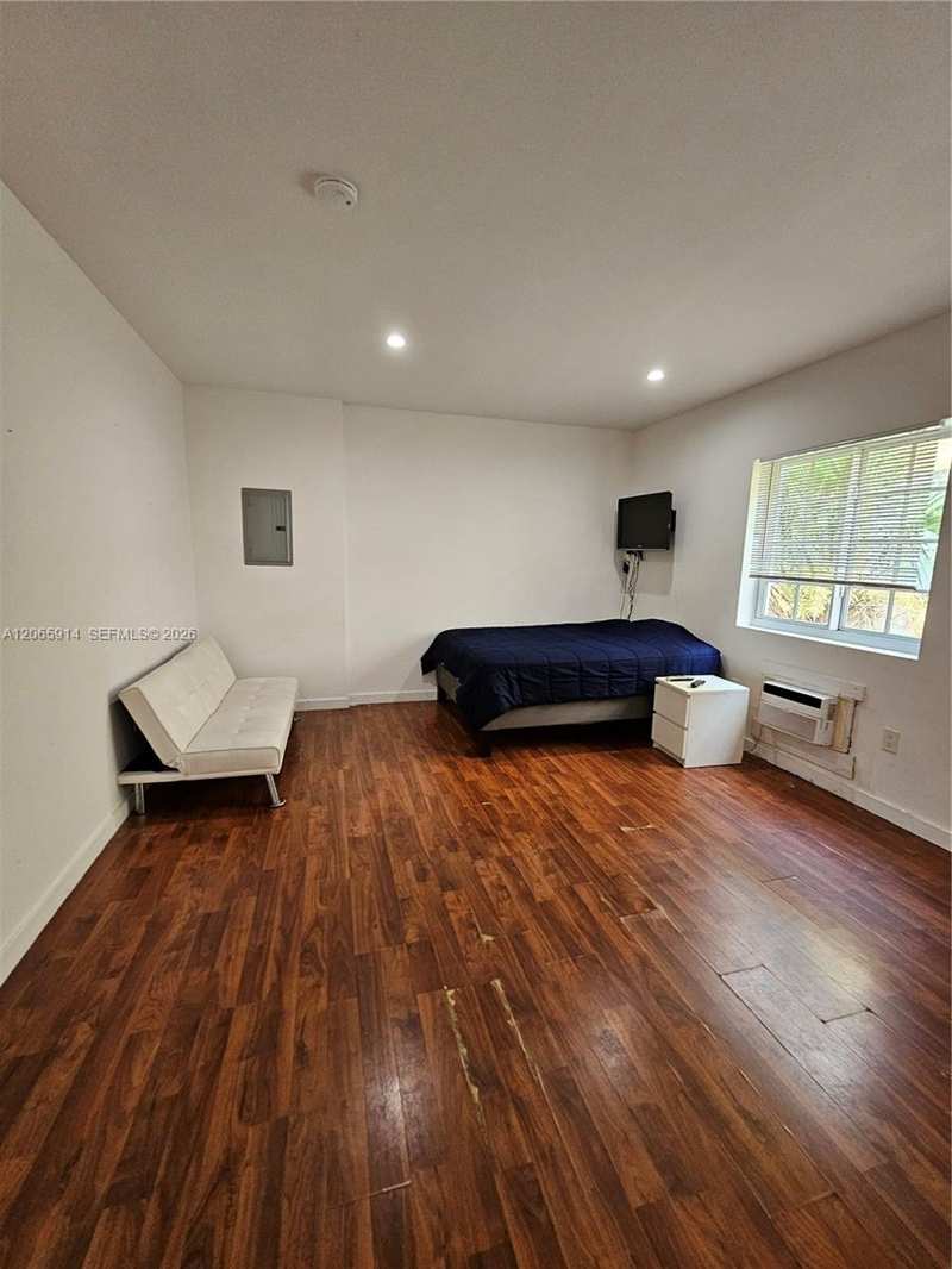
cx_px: 476
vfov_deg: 106.2
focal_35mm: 13
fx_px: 477
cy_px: 634
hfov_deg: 89.9
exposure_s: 1/60
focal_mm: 2.2
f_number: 2.2
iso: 320
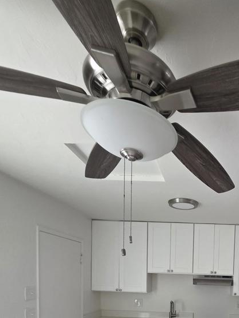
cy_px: 291
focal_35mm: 24
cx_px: 202
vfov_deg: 59.8
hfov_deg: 52.0
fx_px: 221
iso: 160
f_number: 1.9
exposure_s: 1/60
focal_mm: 2.2
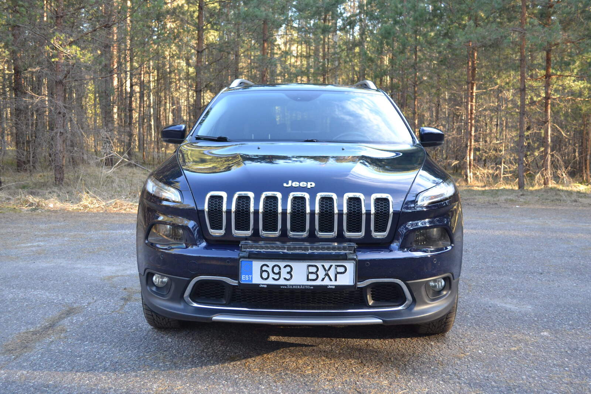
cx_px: 296
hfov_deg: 53.1
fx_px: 591
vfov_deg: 36.9
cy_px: 197
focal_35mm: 36
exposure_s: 1/80
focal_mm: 24
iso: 400
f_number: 4.5
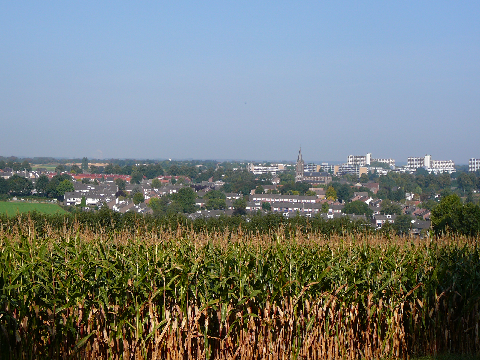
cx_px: 240
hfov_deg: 29.8
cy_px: 180
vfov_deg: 22.6
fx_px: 901
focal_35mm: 65
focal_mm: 9.7
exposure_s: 1/800
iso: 80
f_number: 3.6
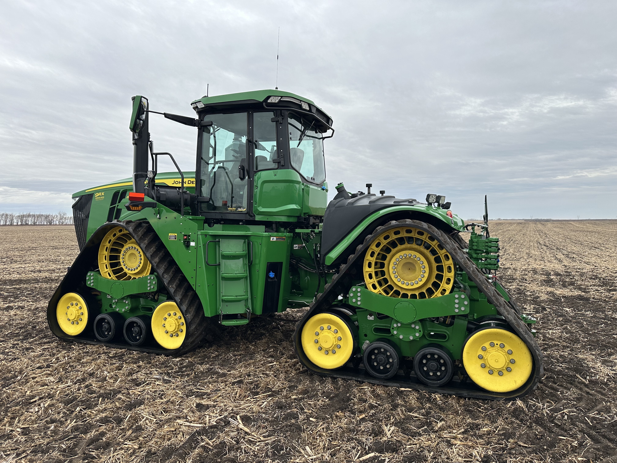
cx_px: 308
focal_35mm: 24
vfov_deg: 56.8
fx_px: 428
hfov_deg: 71.6
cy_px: 232
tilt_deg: -1.4
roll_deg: +0.6
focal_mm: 6.86
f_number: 1.78
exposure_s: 1/1227
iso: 80
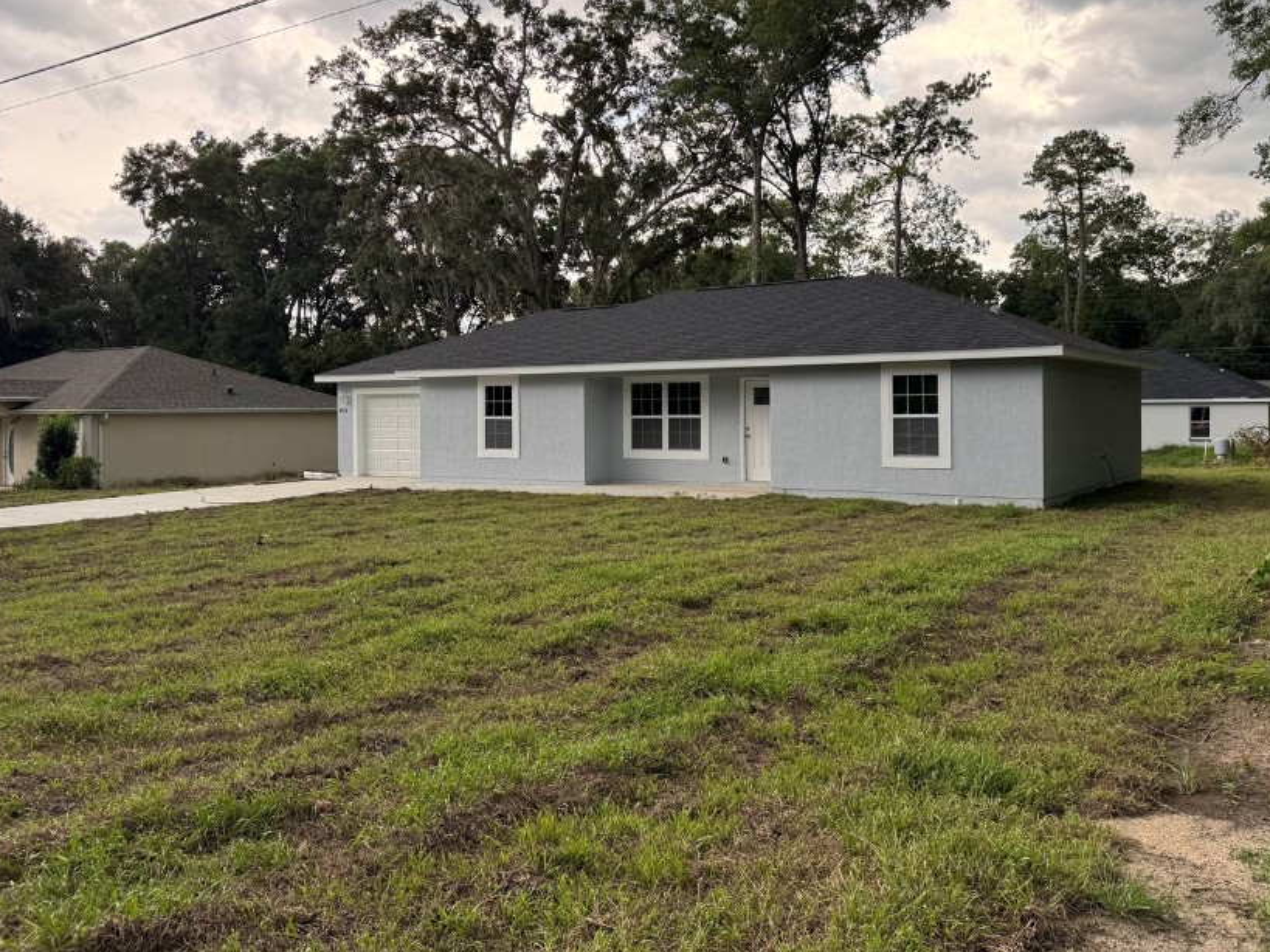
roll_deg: +0.5
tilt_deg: +0.2
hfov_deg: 60.0
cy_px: 406
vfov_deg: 46.6
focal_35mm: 30
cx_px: 633
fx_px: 1100
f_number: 1.78
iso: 80
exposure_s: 1/535
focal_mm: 6.76
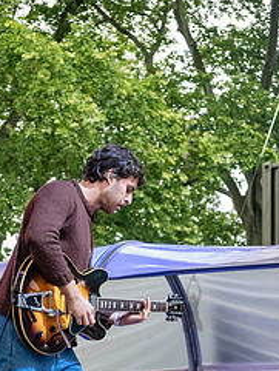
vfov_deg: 12.2
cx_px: 171
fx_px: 1729
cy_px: 296
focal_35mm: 161
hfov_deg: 9.2
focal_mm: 56
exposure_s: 1/320
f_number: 4.5
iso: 3200
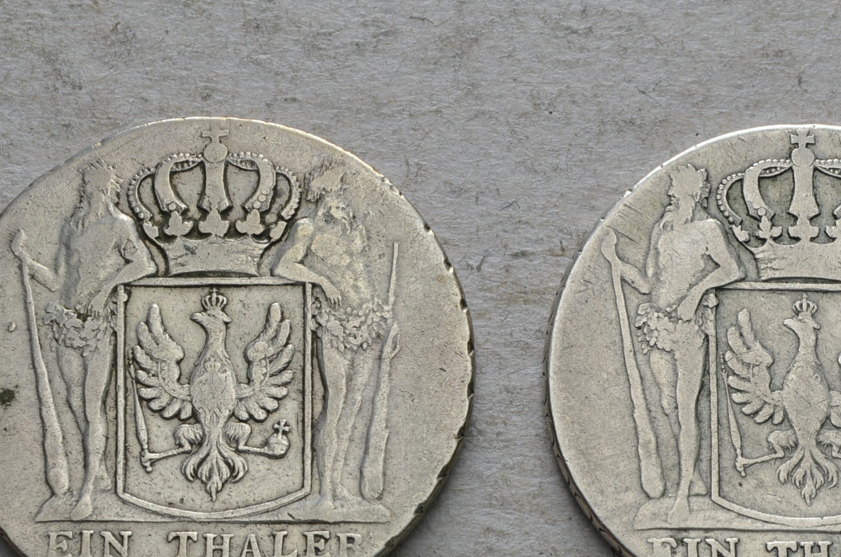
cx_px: 522
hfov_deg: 17.8
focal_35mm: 115
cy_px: 390
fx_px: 2681
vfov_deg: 11.8
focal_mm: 48
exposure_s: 1/200
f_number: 14
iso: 400
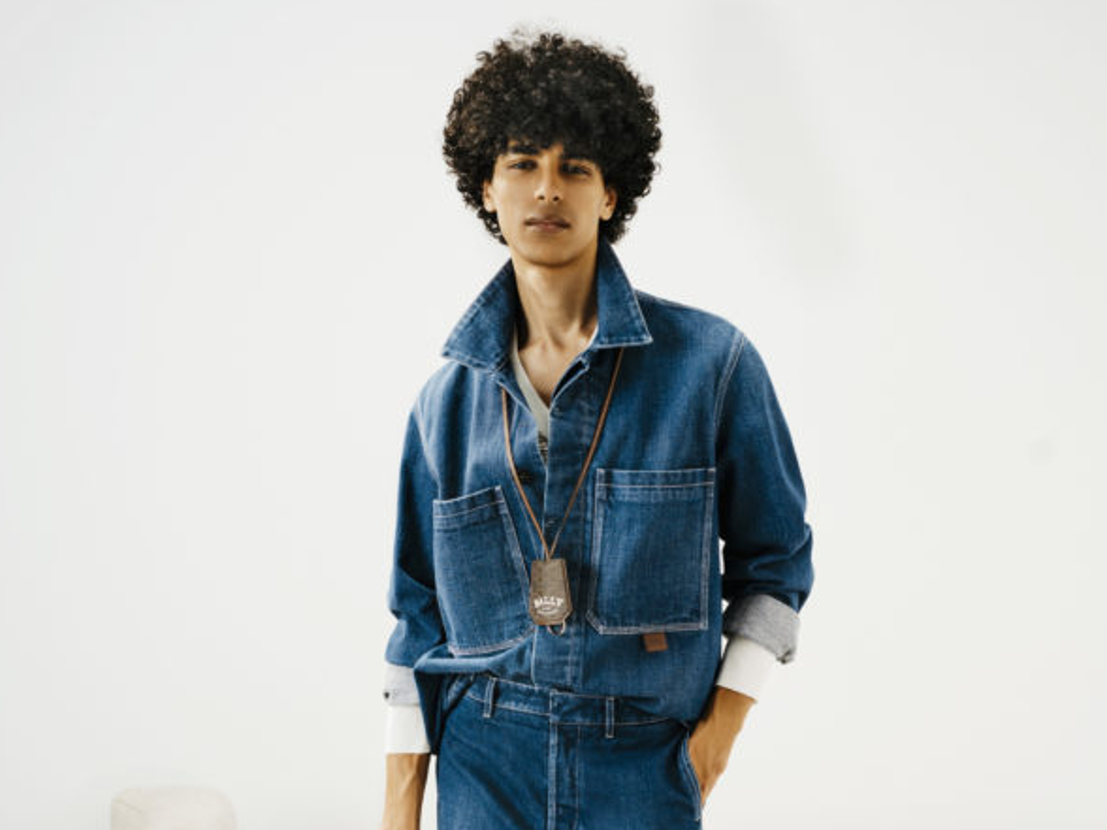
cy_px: 804
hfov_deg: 31.6
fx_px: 1951
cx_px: 623
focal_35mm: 61
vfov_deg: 23.2
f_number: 7.1
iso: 400
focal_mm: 45
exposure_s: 1/250
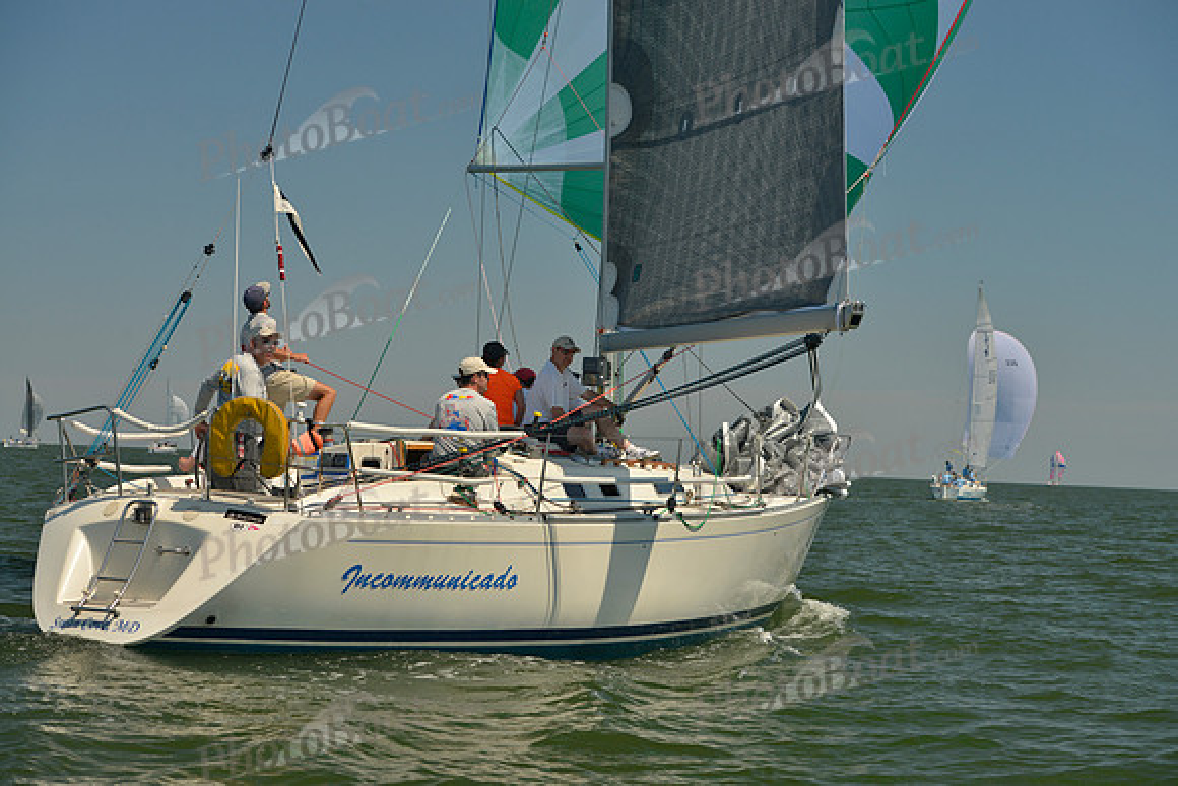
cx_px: 589
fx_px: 2455
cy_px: 393
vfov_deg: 18.2
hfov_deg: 27.0
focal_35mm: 75
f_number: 7.1
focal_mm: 75
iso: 200
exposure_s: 1/800
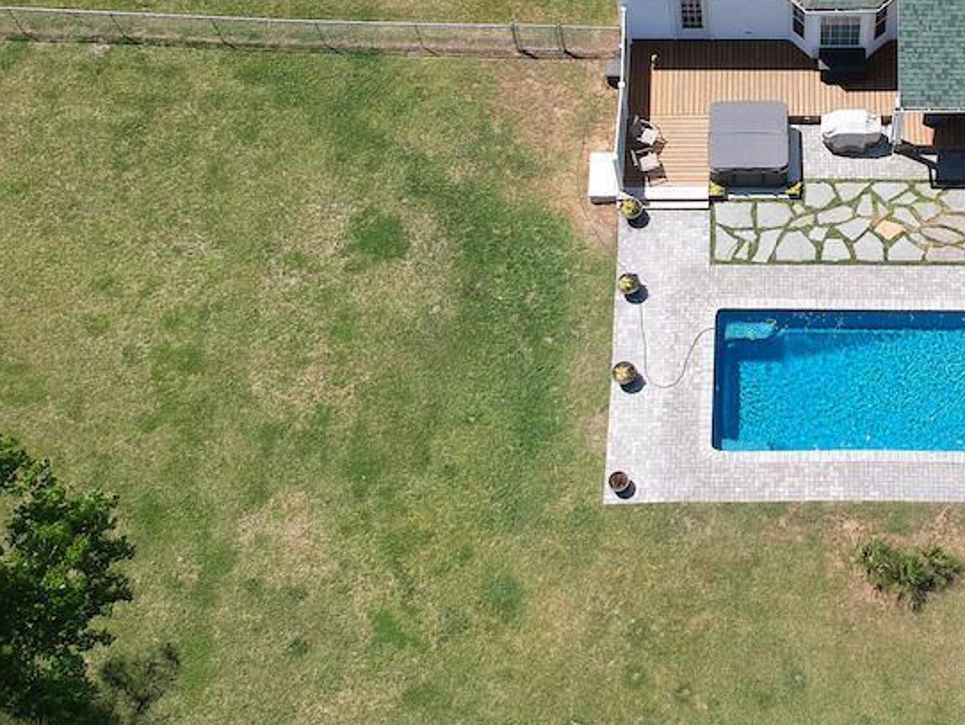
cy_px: 191
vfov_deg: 24.6
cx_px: 776
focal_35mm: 59
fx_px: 1645
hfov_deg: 31.8
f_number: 2.6
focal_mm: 4.49
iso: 100
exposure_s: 1/800
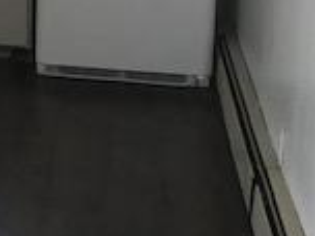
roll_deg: -0.9
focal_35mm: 118
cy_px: -137
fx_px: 1074
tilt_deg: -6.9
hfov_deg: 15.8
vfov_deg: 11.9
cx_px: -108
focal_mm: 3.99
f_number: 1.8
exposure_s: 1/120
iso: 40
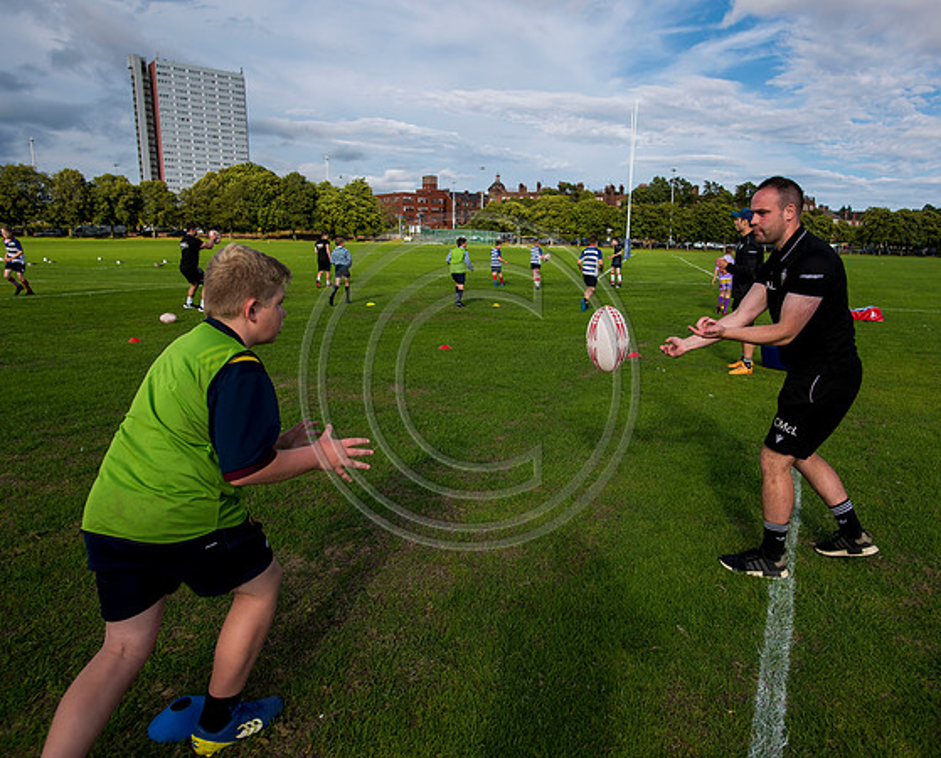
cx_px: 531
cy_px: 379
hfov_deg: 73.2
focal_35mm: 23
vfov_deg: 62.0
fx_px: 630
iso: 250
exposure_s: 1/2000
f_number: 4
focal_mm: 20
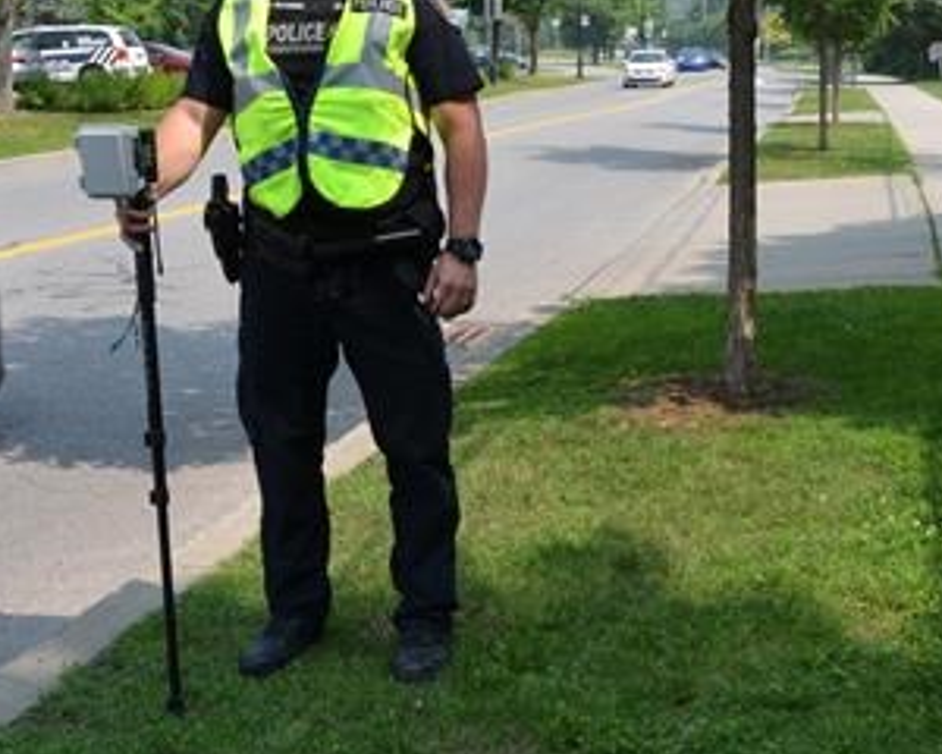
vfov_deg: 25.0
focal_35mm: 61
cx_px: 706
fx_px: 1701
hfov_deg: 30.4
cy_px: 388
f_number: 8
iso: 160
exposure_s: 1/250
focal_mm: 20
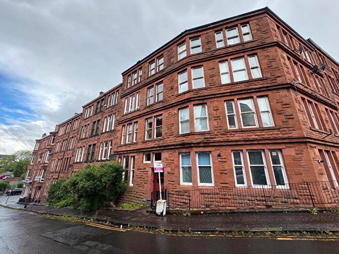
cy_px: 127
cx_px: 170
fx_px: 137
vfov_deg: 85.7
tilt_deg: +18.8
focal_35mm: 14
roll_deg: +0.2
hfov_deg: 102.1
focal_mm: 2.22
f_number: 2.2
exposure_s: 1/277
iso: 40
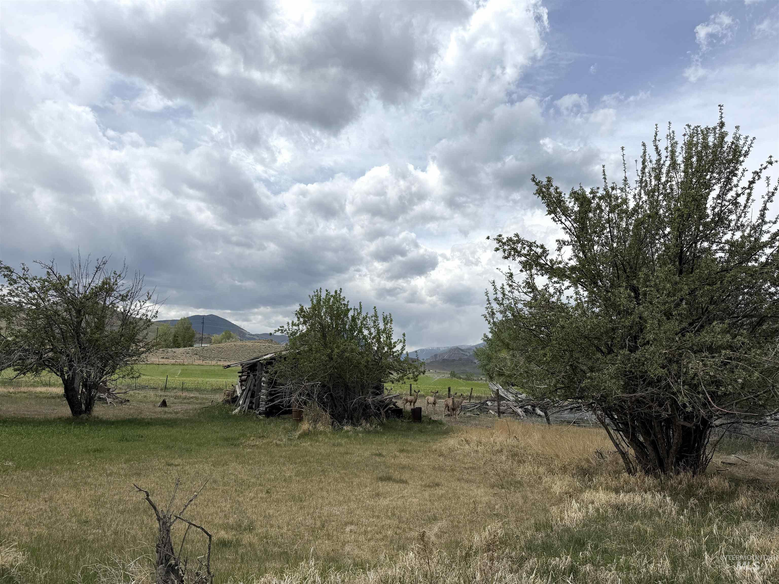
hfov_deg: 71.6
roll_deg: -2.0
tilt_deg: +8.6
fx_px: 540
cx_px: 390
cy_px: 292
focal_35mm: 24
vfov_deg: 56.8
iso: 80
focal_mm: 6.76
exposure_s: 1/10309
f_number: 1.78
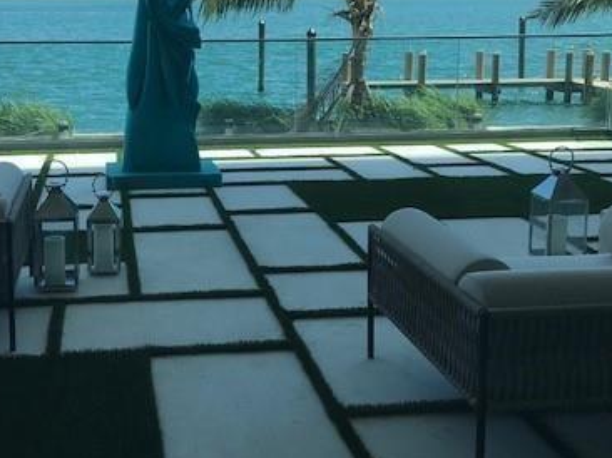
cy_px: 119
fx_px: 866
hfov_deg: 38.4
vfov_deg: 29.2
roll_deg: -0.3
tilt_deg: -7.8
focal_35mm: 49
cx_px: 199
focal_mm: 3.99
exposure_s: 1/1429
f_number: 1.8
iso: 20
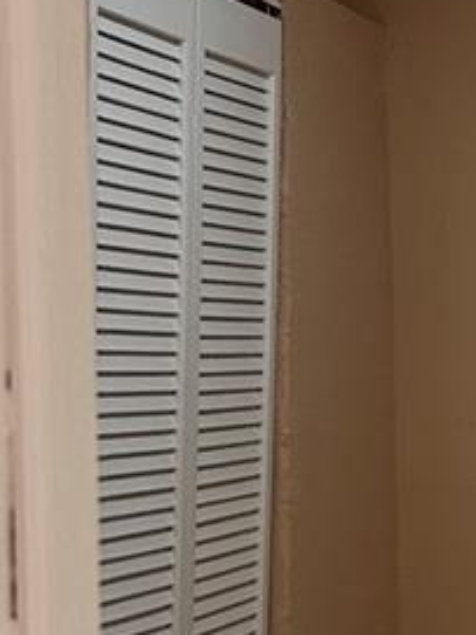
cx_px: 605
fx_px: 2110
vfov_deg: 17.1
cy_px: 361
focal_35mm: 115
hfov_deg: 12.5
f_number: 1.5
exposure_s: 1/120
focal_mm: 5.7
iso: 125
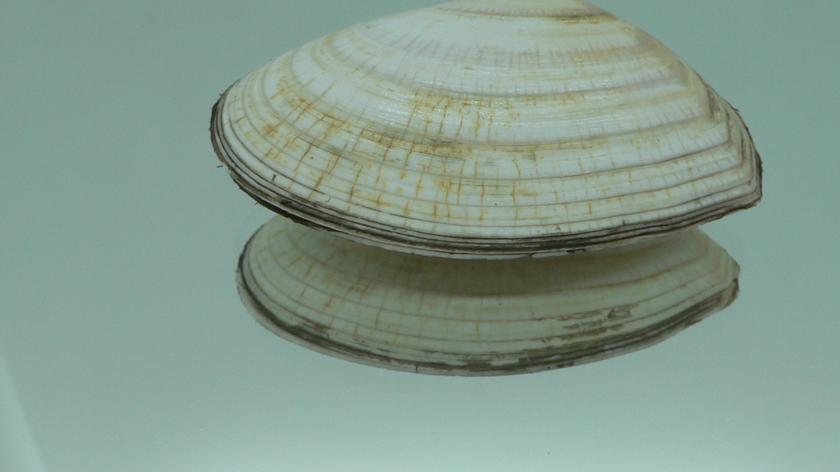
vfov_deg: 25.9
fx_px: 1025
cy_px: 174
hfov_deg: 44.5
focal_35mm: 46
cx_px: 478
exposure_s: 1/80
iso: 80
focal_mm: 4.6
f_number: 2.8
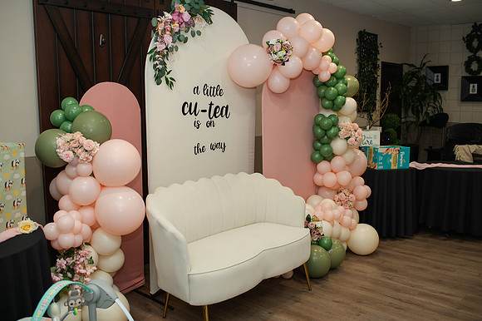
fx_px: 468
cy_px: 160
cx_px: 241
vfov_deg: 37.8
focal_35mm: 35
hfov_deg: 54.5
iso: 1000
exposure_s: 1/200
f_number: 3.2
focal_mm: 35
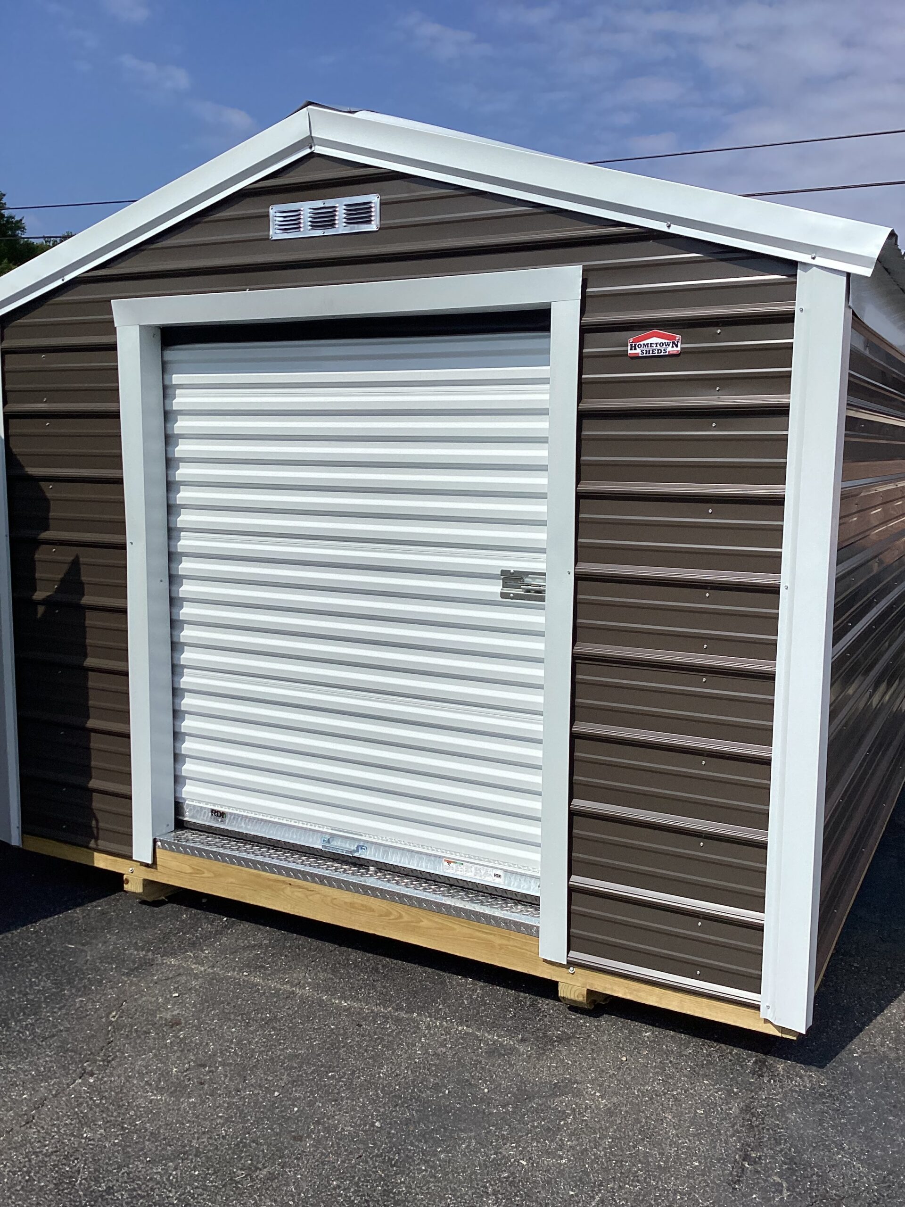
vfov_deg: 58.4
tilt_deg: -7.2
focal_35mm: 31
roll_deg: -2.8
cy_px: 604
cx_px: 452
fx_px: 1081
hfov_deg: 45.4
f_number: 2.4
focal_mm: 3.3
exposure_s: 1/4082
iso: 25
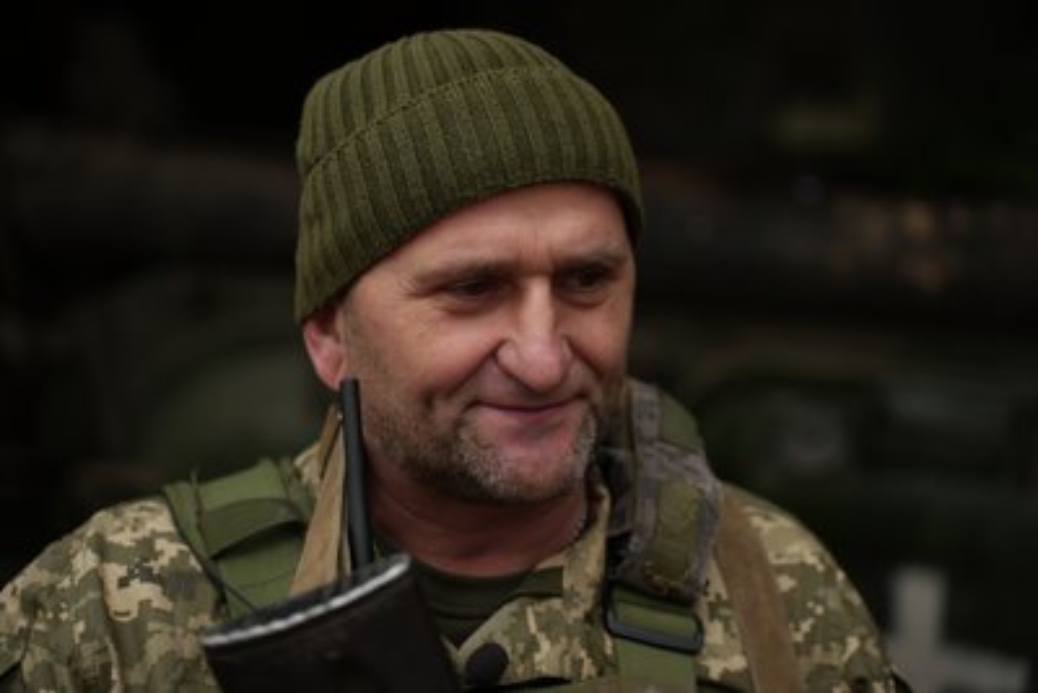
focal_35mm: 75
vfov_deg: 18.2
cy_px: 346
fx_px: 2163
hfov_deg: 27.0
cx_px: 519
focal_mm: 75
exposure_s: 1/80
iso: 100
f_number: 2.8
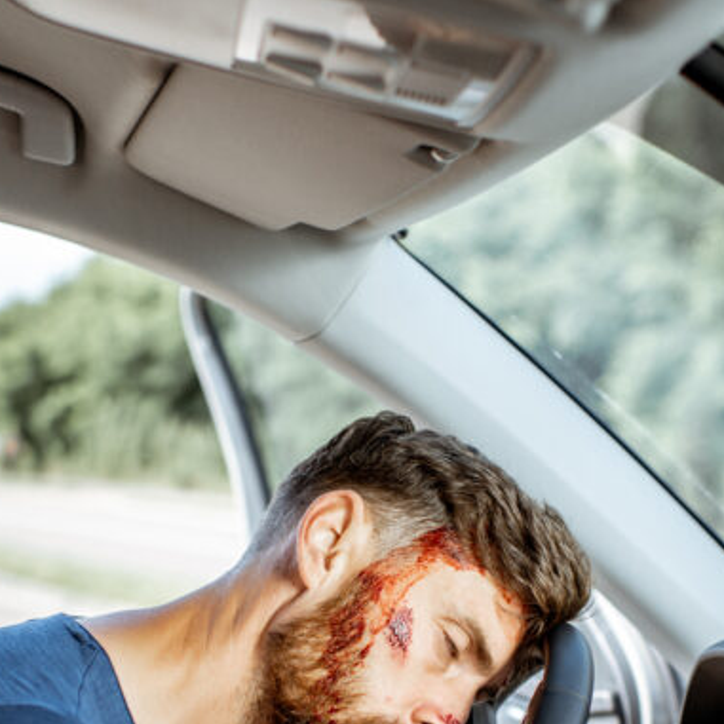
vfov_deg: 21.2
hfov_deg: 21.7
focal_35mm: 80
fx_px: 1893
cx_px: 352
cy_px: 645
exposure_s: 1/1250
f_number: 2.2
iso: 200
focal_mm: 35
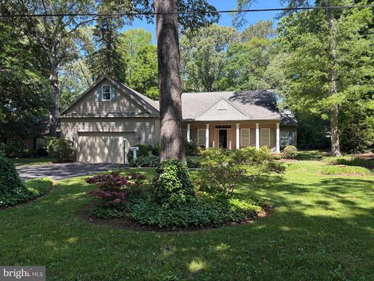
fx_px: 281
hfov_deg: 67.3
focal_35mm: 26
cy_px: 140
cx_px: 187
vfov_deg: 53.1
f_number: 1.6
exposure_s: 1/724
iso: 64
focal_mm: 5.96
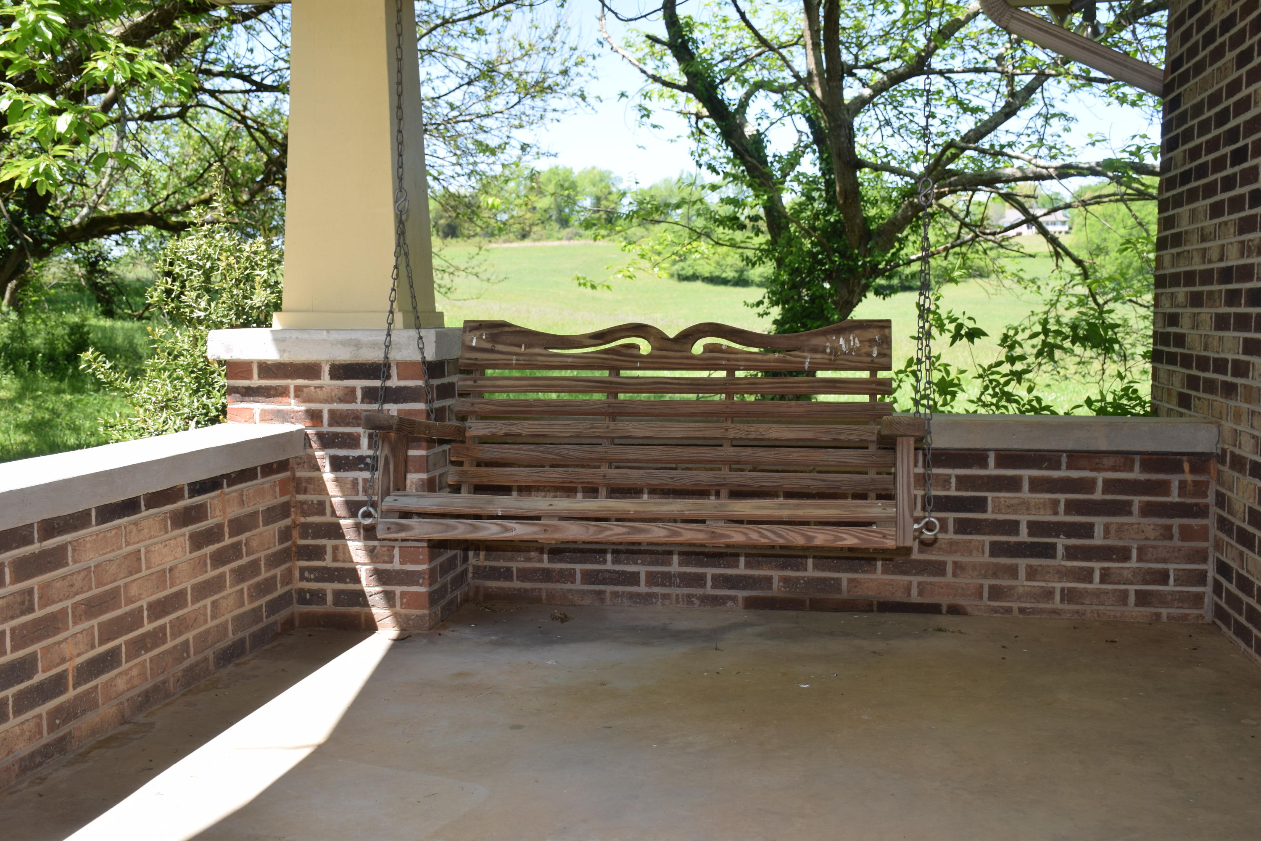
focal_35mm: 39
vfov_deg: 34.2
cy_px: 420
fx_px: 1366
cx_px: 630
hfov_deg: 49.6
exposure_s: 1/125
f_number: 5.6
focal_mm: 26
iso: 100
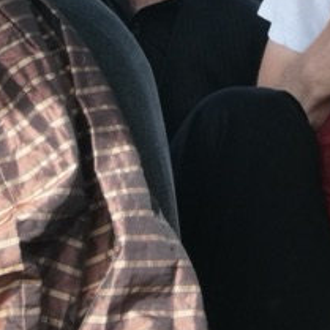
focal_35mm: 110
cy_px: -185
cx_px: 328
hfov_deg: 15.5
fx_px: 1186
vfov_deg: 14.6
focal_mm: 3.81
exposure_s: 1/126
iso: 50
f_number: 2
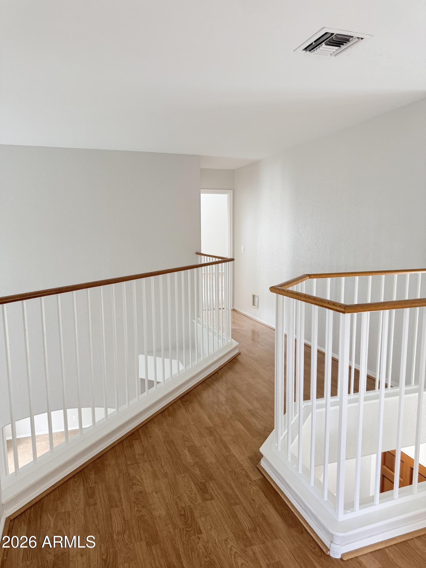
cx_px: 213
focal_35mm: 24
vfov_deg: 71.6
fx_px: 394
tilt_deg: -7.5
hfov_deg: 56.8
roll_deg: +0.5
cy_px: 284
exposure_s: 1/72
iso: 200
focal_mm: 6.76
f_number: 1.78
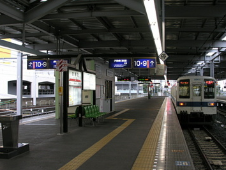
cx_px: 107
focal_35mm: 47
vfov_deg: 30.9
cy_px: 90
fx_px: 307
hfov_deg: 40.4
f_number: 2.8
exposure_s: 1/24.7
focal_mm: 9.5
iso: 50
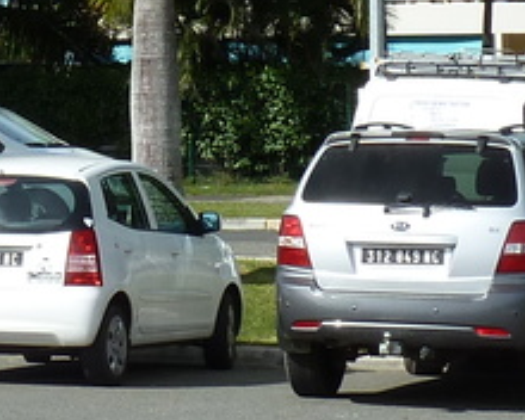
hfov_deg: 8.9
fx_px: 3310
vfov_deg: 7.1
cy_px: -236
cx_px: -231
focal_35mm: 213
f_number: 5
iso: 80
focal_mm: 6.5
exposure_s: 1/400
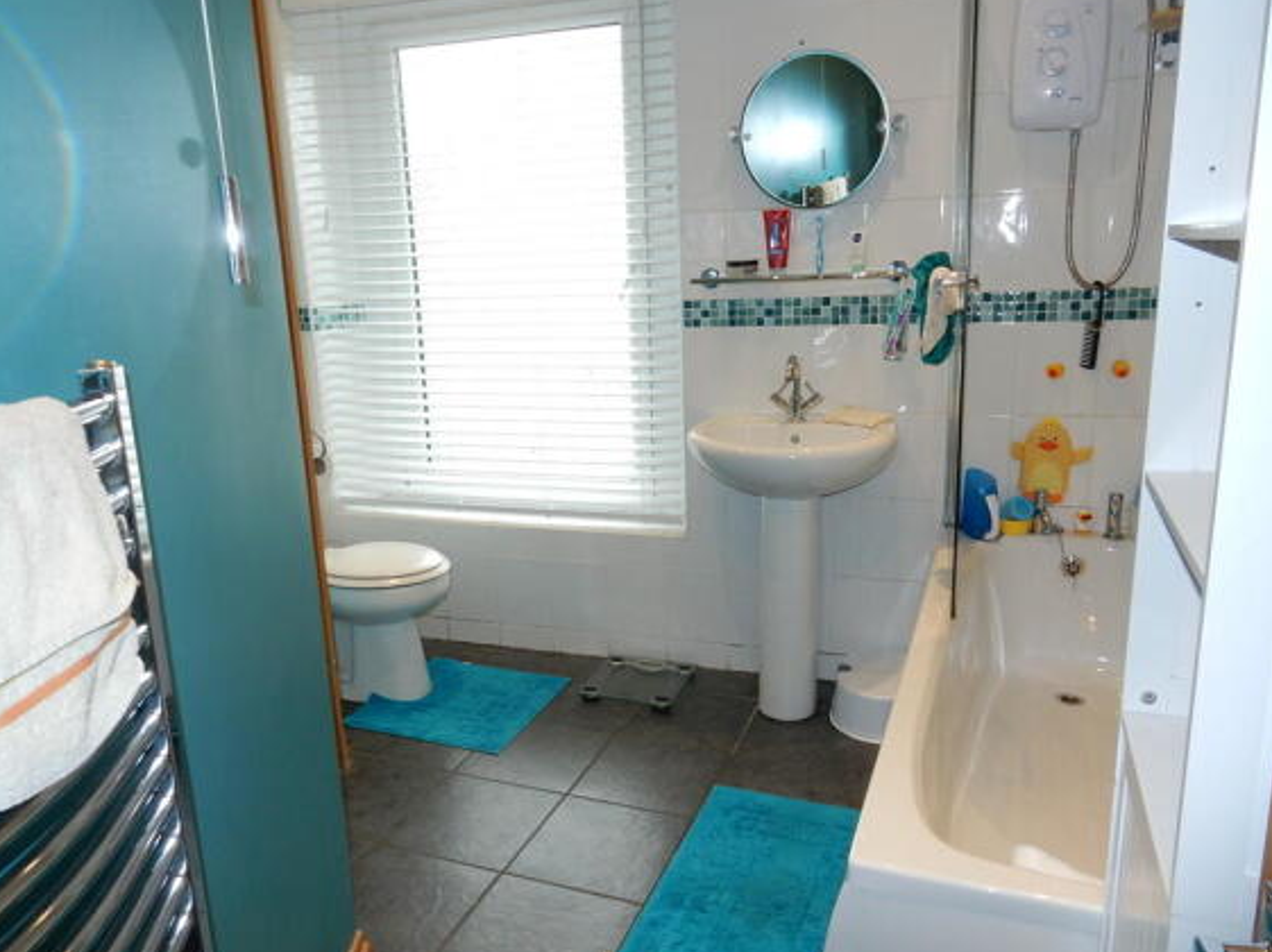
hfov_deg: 67.3
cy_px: 484
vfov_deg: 53.0
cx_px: 616
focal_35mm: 26
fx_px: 955
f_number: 3.7
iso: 200
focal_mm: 4.5
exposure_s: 1/30
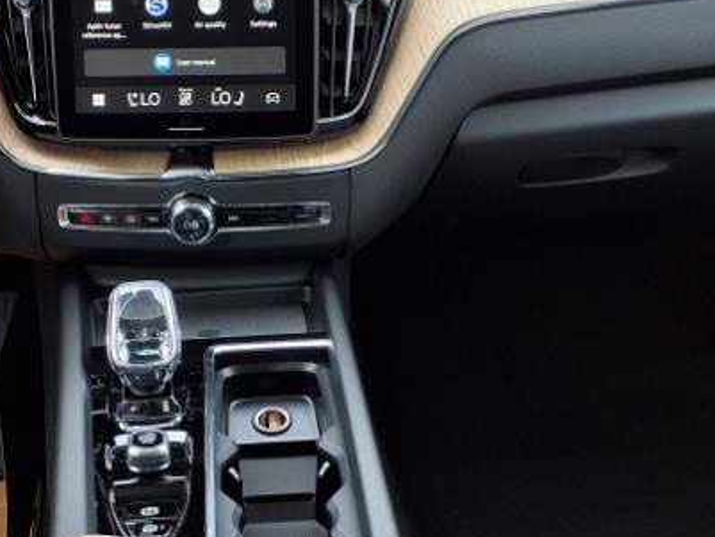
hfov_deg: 28.0
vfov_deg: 21.3
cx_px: 259
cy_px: 318
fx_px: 1426
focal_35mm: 69
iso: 40
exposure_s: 1/159
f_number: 1.9
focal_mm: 3.58
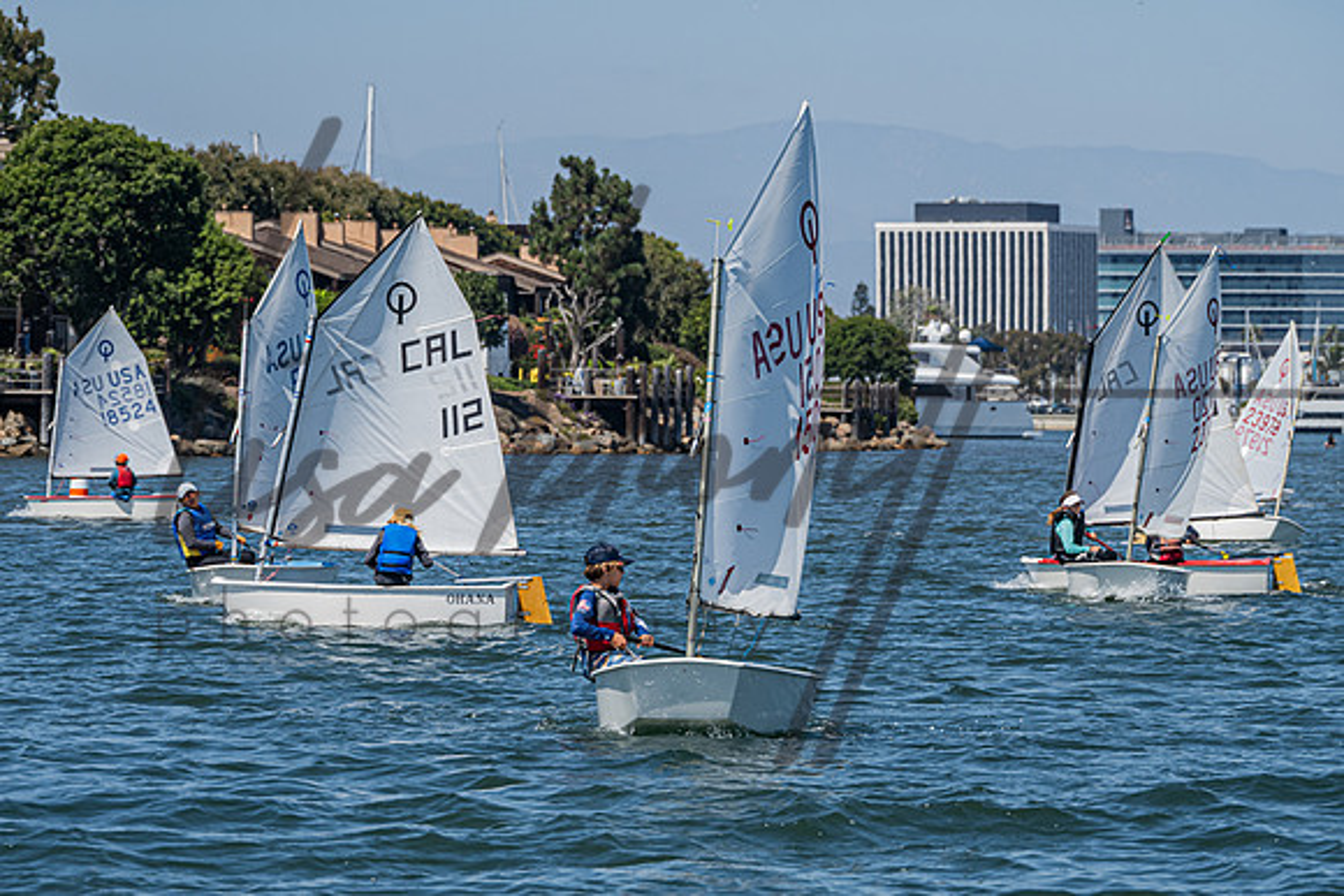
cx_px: 667
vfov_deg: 6.5
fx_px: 7913
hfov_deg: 9.7
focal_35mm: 212
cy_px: 538
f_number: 7.6
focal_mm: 155
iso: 250
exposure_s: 1/1000
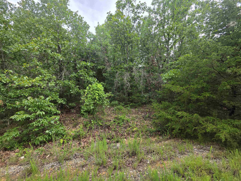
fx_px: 91
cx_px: 120
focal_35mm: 13
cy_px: 90
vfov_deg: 89.9
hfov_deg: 106.2
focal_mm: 2.2
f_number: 1.9
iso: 40
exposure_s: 1/392
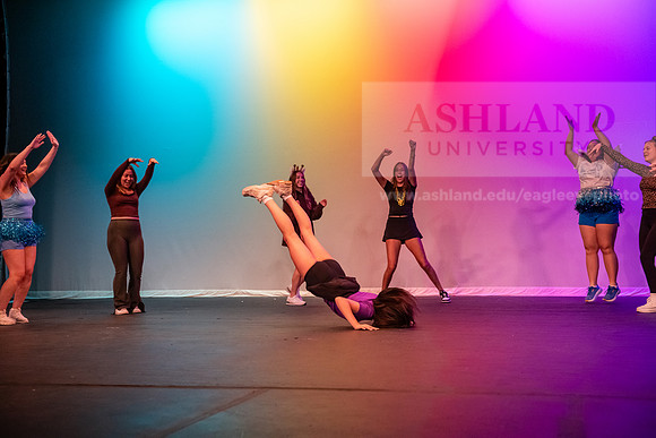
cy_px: 219
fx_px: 875
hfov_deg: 41.1
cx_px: 328
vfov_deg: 28.1
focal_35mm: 48
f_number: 3.5
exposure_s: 1/250
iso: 3200
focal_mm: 48
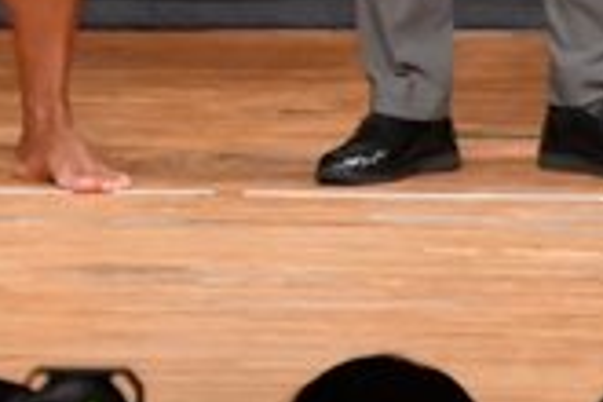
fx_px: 17067
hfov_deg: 2.0
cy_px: -398
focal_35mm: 1019
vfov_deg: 1.3
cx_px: -528
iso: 8000
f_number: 5.6
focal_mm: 145
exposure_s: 1/400
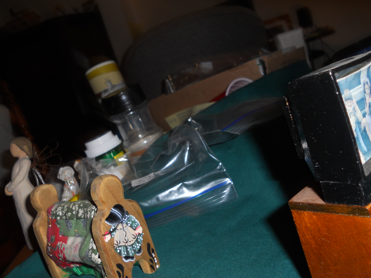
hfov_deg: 55.3
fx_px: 354
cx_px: 181
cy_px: 136
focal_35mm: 33
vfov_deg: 42.9
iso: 80
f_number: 8.8
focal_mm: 5.8
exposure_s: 1/25
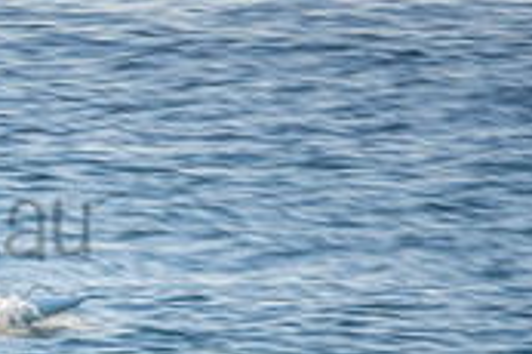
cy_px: 186
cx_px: -234
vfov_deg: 0.5
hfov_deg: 0.8
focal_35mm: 2577
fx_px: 38046
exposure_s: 1/20
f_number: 25
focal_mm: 500
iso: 100
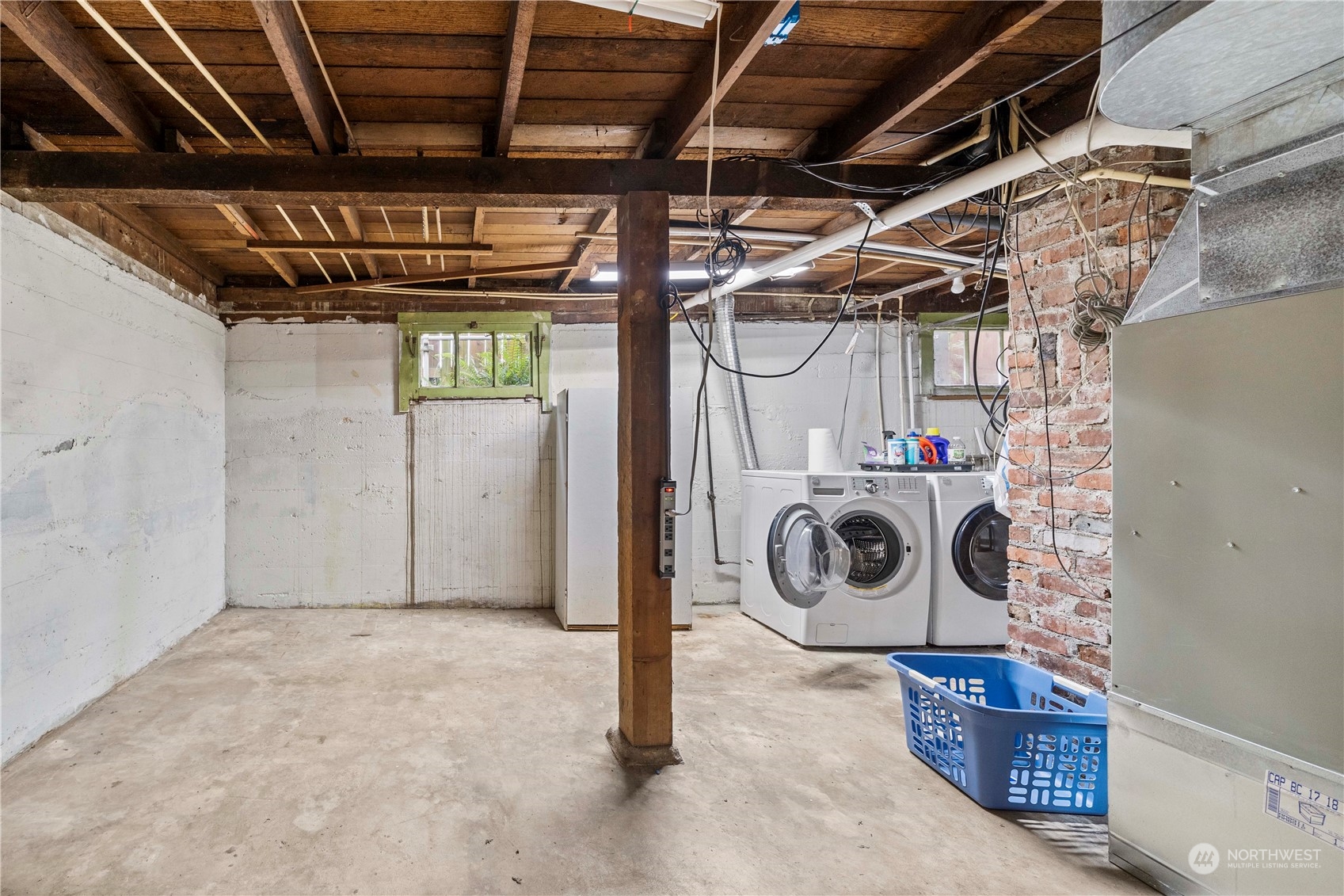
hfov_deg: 112.6
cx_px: 672
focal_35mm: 12
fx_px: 448
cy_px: 448
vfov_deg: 90.0
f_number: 5.6
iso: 1000
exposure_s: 1/5
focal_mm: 12
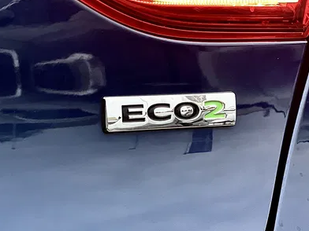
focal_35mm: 137
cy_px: 116
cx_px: 177
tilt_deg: -6.6
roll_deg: -1.6
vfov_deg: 10.8
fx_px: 1223
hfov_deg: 14.4
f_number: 2.2
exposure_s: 1/40
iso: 160
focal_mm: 7.5
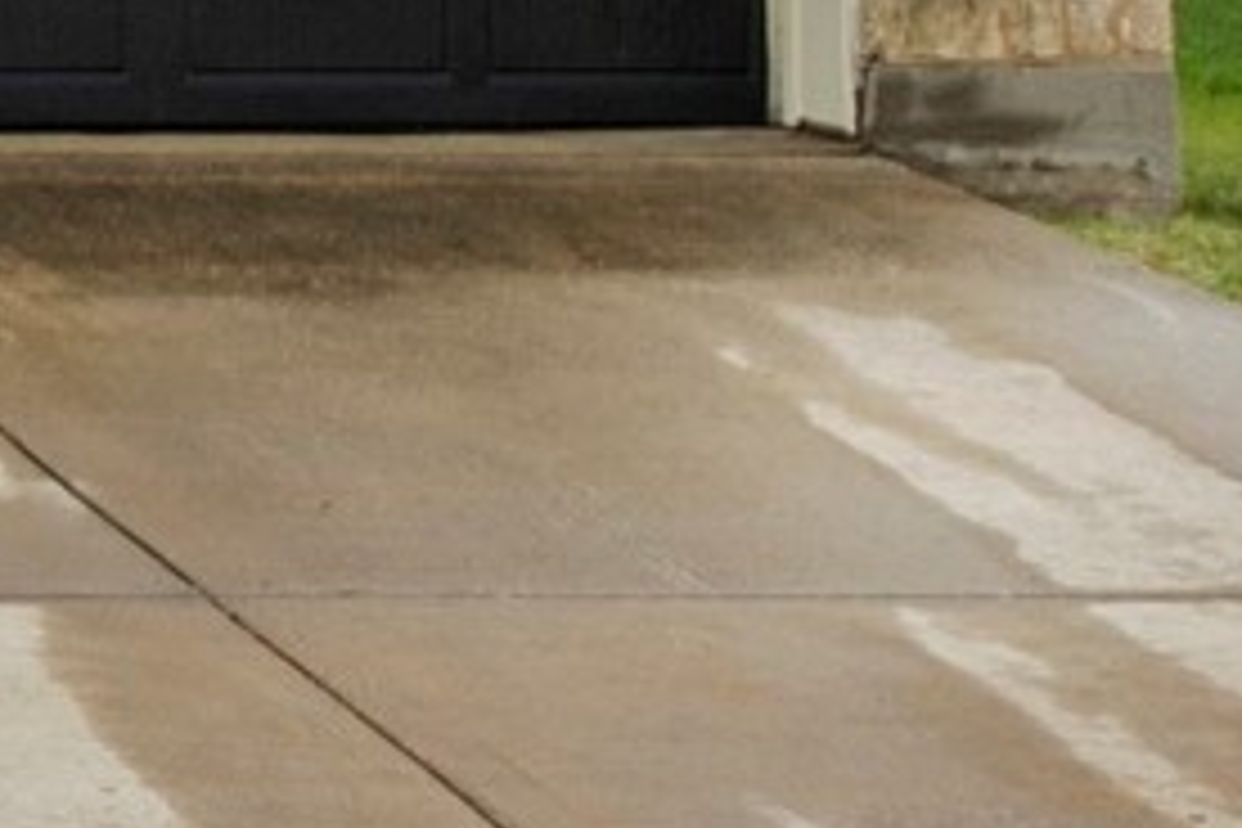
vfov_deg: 7.1
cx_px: -2034
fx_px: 6520
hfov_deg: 9.4
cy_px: -648
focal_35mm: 189
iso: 200
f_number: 9
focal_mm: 16
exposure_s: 1/50
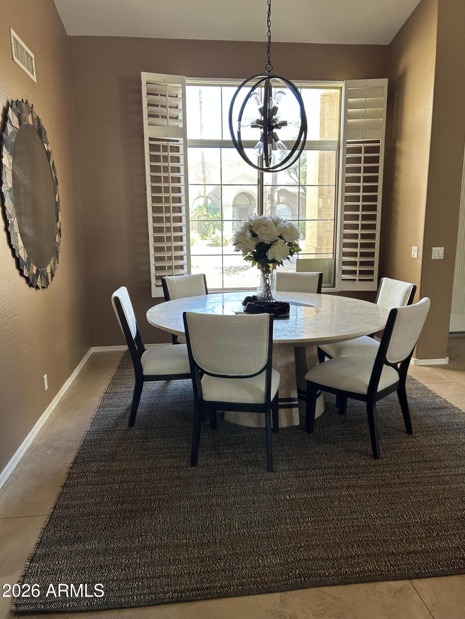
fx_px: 466
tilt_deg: -10.4
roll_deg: +0.4
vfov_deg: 67.3
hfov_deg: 53.1
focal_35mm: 26
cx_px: 232
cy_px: 310
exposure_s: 1/121
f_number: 1.5
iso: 100
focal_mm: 5.7
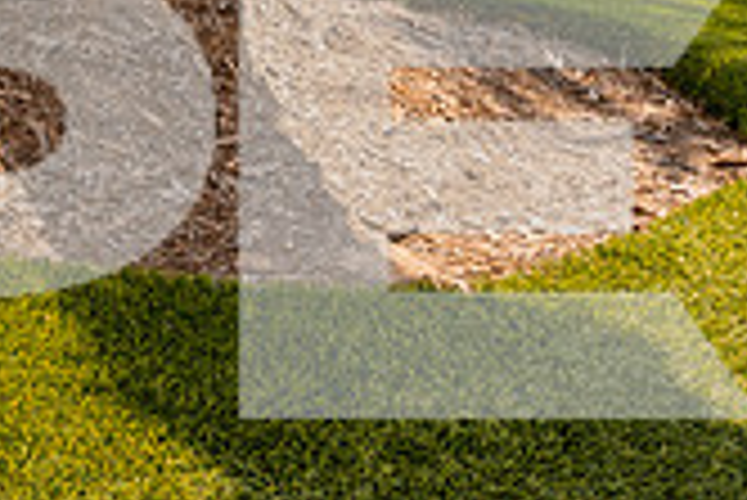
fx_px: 2181
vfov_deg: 12.1
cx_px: -374
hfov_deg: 17.5
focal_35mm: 105
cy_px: -363
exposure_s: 1/200
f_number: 11
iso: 250
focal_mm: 30
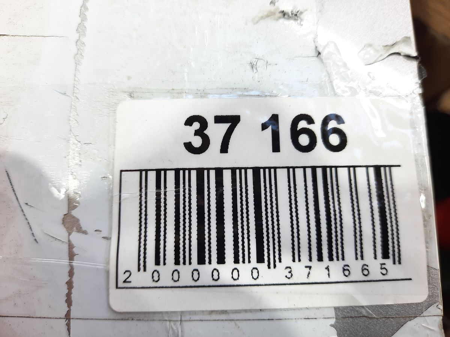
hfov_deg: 69.4
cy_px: 168
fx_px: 325
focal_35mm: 25
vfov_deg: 54.9
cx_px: 225
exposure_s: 1/50
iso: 100
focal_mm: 4.6
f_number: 2
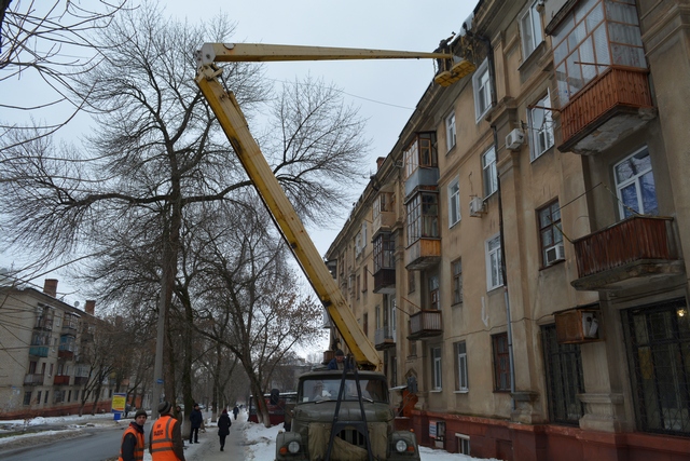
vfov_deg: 48.0
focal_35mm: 27
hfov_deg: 67.4
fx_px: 518
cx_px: 345
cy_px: 230
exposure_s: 1/160
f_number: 6.3
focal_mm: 18
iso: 200
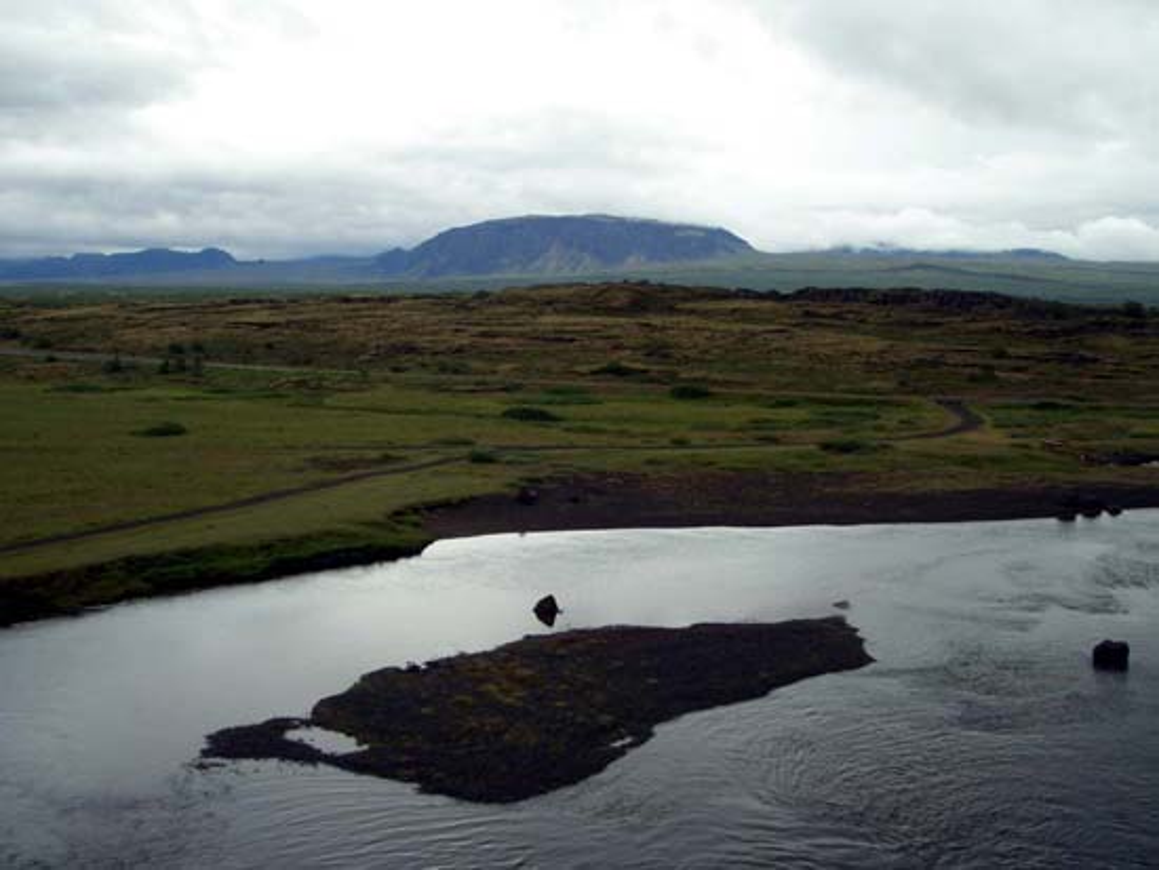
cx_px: 580
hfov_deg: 45.8
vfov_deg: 35.2
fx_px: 1373
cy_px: 435
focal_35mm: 41
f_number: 4.6
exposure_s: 1/250
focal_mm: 6.8
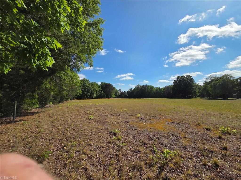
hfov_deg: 106.2
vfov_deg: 89.9
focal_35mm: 13
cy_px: 90
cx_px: 120
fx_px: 91
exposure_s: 1/3697
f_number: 2.2
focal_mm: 2.2
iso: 50
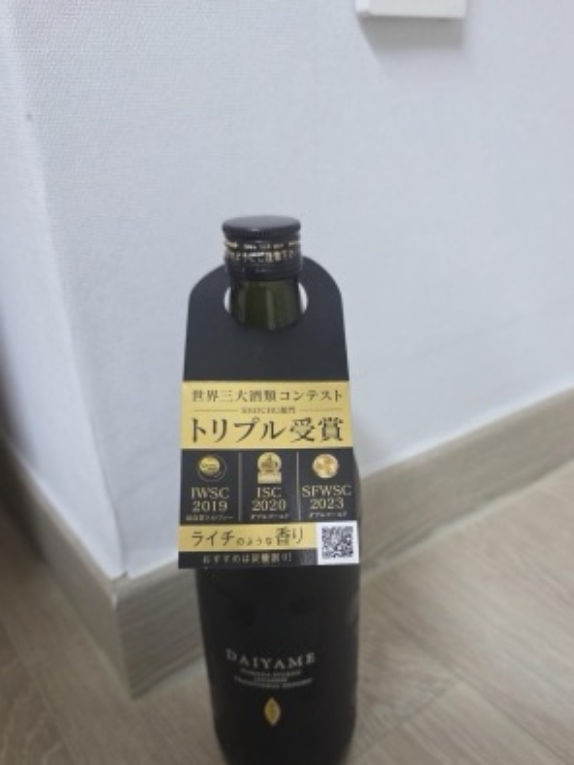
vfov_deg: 62.9
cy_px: 458
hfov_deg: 49.6
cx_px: 337
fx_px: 618
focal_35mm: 28
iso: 640
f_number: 1.7
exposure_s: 1/120
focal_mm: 6.3
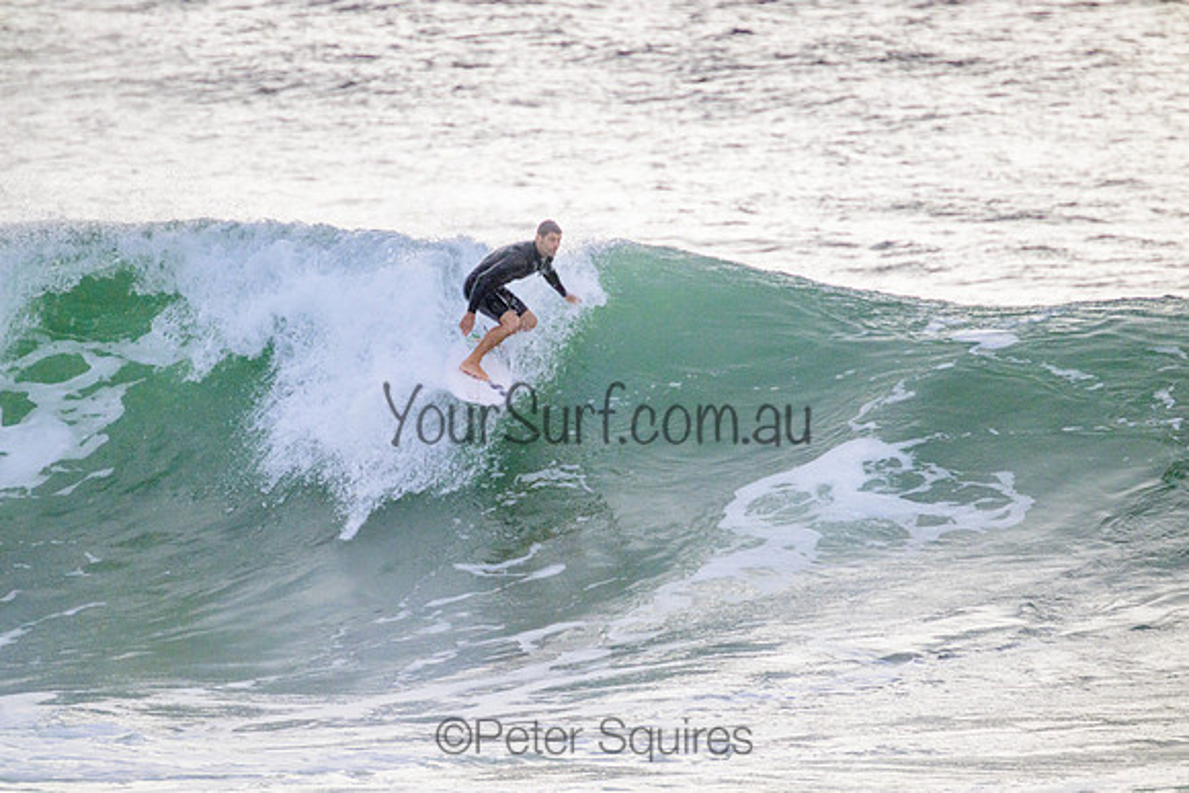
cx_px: 594
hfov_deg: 2.6
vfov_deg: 1.7
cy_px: 396
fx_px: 26427
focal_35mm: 800
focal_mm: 800
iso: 800
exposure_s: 1/2000
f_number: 11
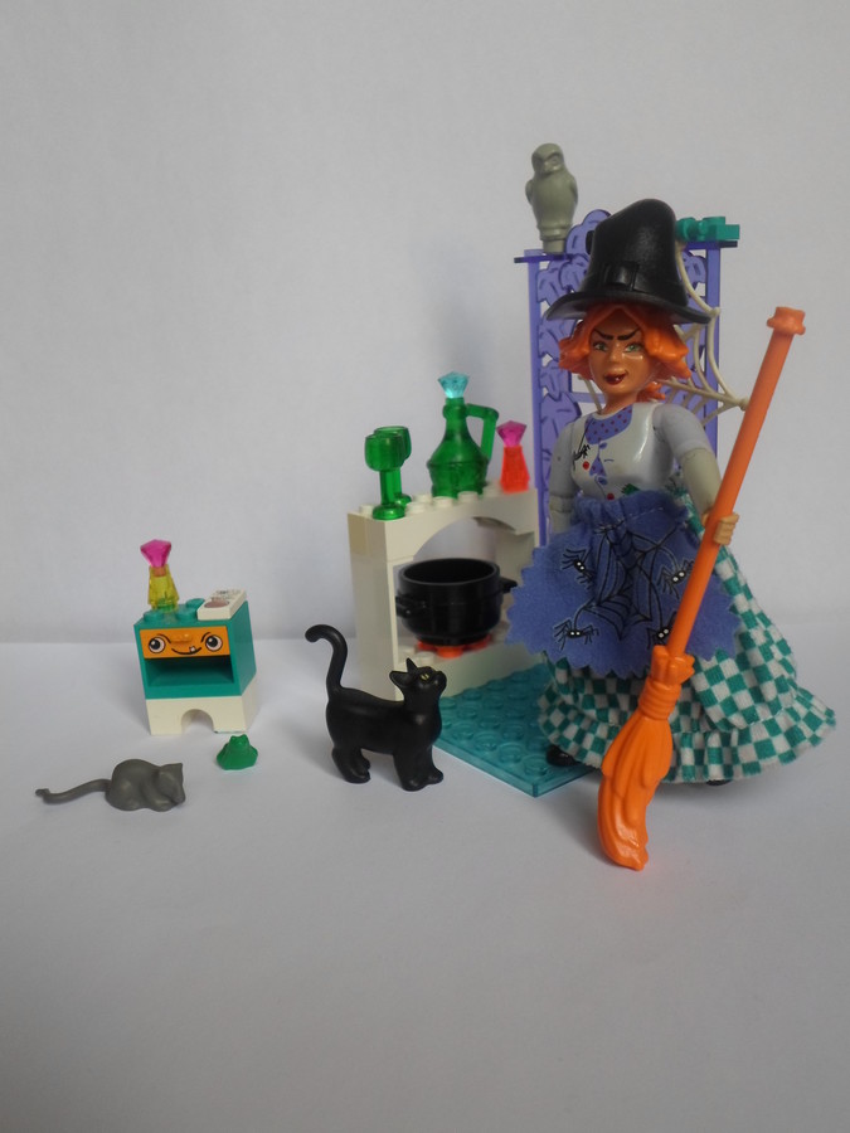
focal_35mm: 30
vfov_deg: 60.0
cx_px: 425
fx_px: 982
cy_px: 566
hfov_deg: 46.8
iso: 80
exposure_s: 1/45
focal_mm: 5.5
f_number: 2.7
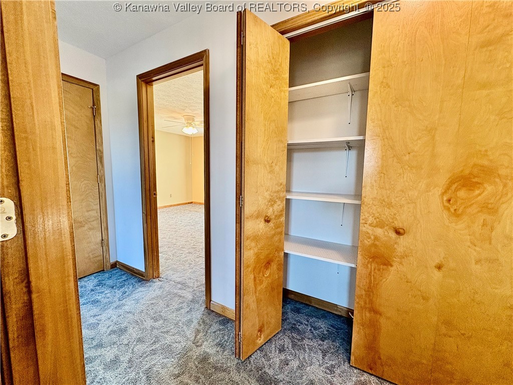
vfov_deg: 85.7
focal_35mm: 14
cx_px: 256
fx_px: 207
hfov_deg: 102.1
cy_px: 192
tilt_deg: -5.2
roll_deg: +0.5
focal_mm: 2.22
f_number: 2.2
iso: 160
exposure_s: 1/60
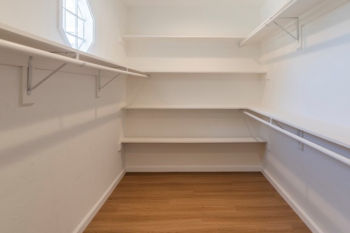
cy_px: 87
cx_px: 194
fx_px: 204
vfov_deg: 58.7
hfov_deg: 80.9
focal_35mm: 21
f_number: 7.1
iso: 100
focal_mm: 14
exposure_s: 1/40
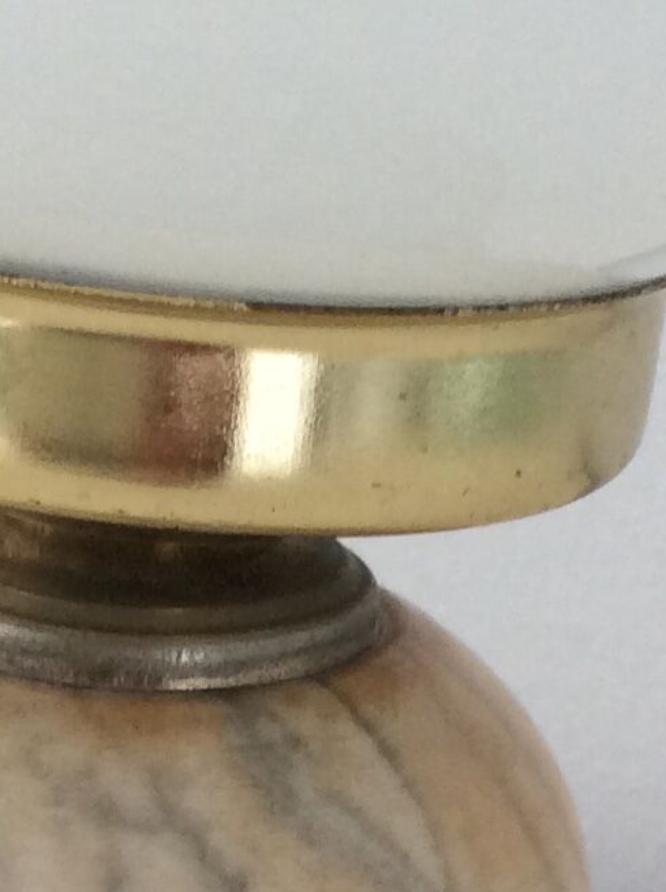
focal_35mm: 127
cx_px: 250
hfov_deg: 11.6
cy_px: 1091
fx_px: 3265
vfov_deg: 15.0
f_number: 2.4
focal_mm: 3.3
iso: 64
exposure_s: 1/25
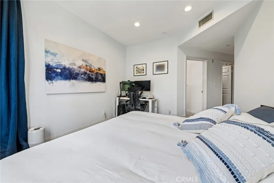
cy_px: 92
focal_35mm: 14
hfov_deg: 104.3
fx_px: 107
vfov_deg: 81.2
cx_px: 137
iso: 250
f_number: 8
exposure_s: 1/10
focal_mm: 14
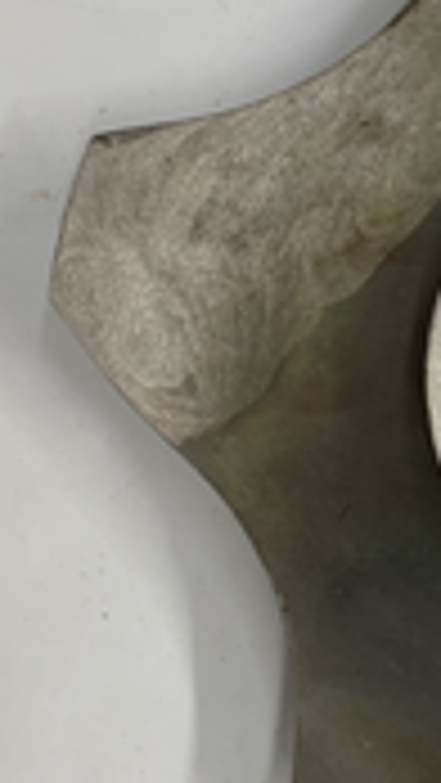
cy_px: 333
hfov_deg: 16.4
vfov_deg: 32.3
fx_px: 1350
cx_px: 720
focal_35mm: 65
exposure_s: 1/121
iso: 50
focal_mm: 4.25
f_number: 1.8
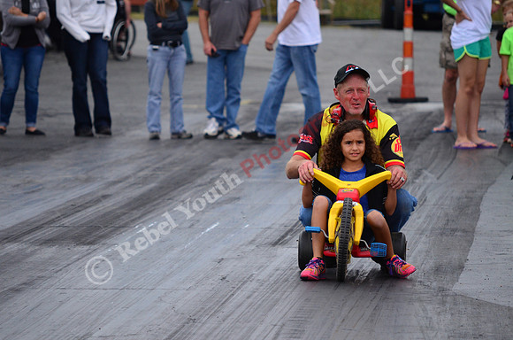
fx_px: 4266
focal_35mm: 300
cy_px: 170
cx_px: 256
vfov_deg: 4.6
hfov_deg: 6.9
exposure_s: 1/2000
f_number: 5.6
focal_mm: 200
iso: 1000
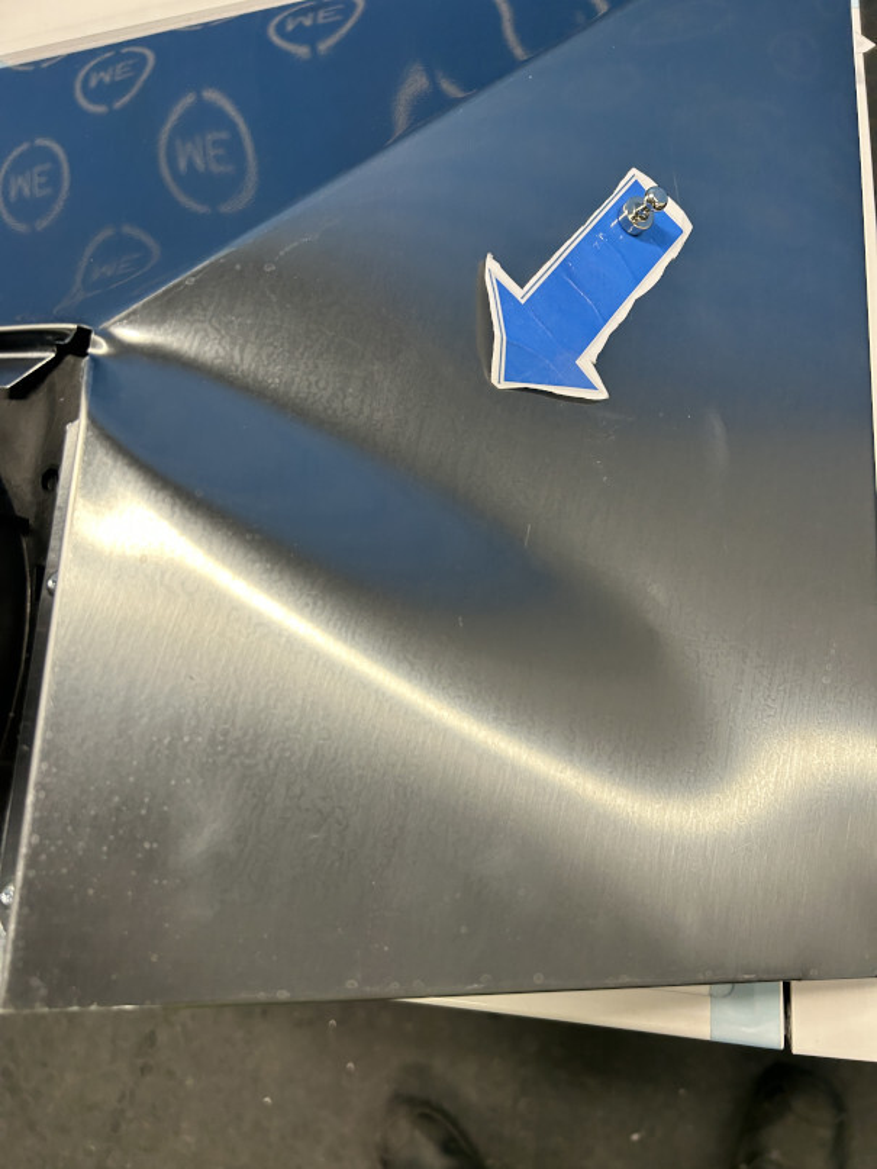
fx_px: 878
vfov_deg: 67.3
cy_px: 584
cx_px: 438
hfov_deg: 53.1
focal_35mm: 26
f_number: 1.5
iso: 125
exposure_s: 1/100
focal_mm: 5.7
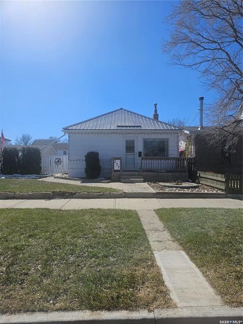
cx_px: 122
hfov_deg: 58.9
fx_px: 215
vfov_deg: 73.9
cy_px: 162
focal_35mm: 23
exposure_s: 1/3194
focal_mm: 5.4
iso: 25
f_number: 1.8
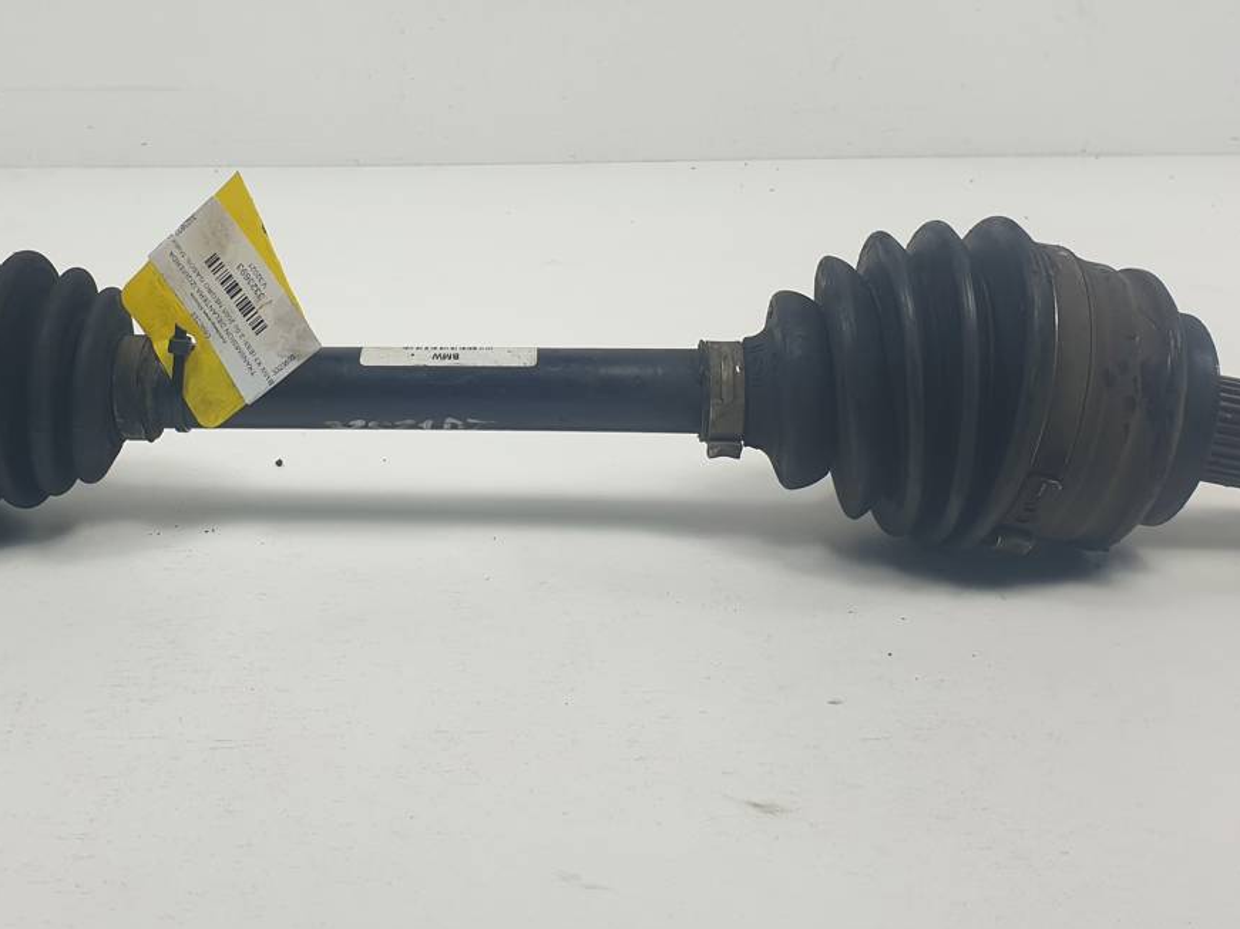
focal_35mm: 43
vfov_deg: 33.4
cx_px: 448
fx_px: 1540
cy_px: 336
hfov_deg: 43.4
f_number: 2.4
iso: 50
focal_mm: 4.3
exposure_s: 1/266
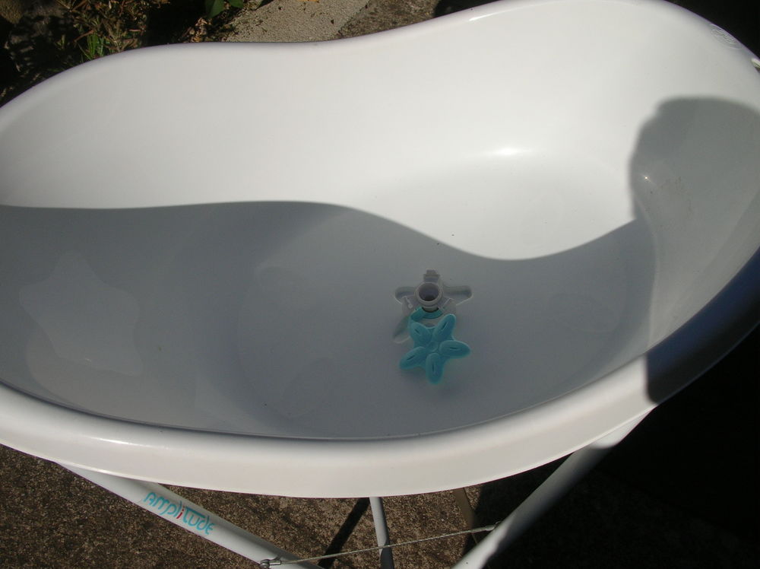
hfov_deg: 52.7
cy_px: 284
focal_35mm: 35
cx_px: 380
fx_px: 768
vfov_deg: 40.6
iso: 50
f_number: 5.6
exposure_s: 1/1174
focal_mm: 5.8
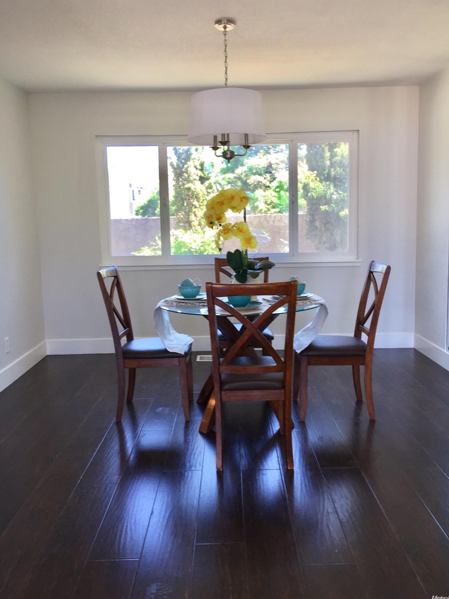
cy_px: 292
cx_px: 230
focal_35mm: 30
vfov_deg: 60.0
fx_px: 519
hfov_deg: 46.8
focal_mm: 4.15
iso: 40
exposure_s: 1/60
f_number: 2.2
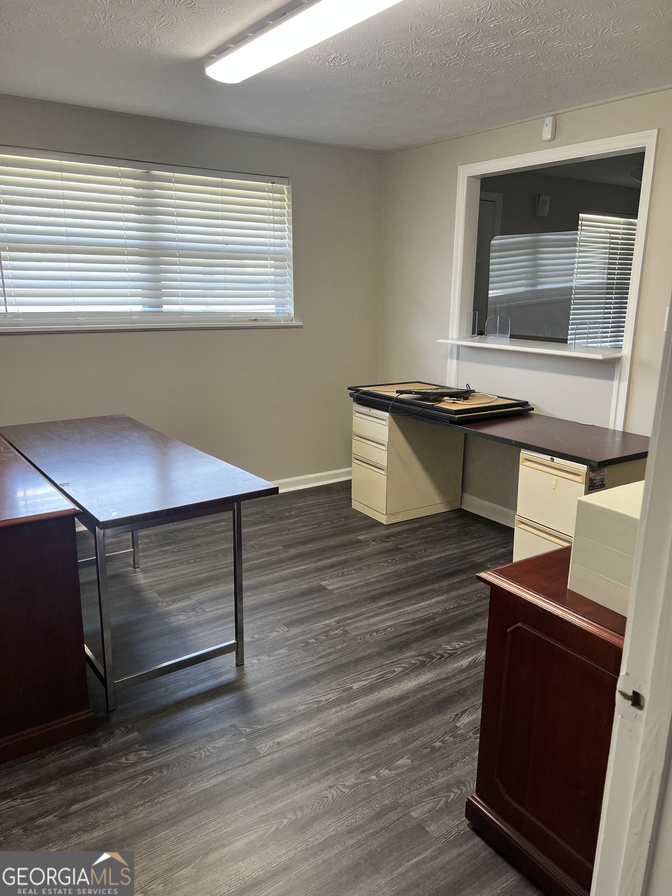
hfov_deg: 53.1
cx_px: 336
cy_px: 448
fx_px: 673
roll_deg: -0.2
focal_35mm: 26
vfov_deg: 67.3
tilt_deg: -14.6
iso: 64
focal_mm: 5.7
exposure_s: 1/60
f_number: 1.5
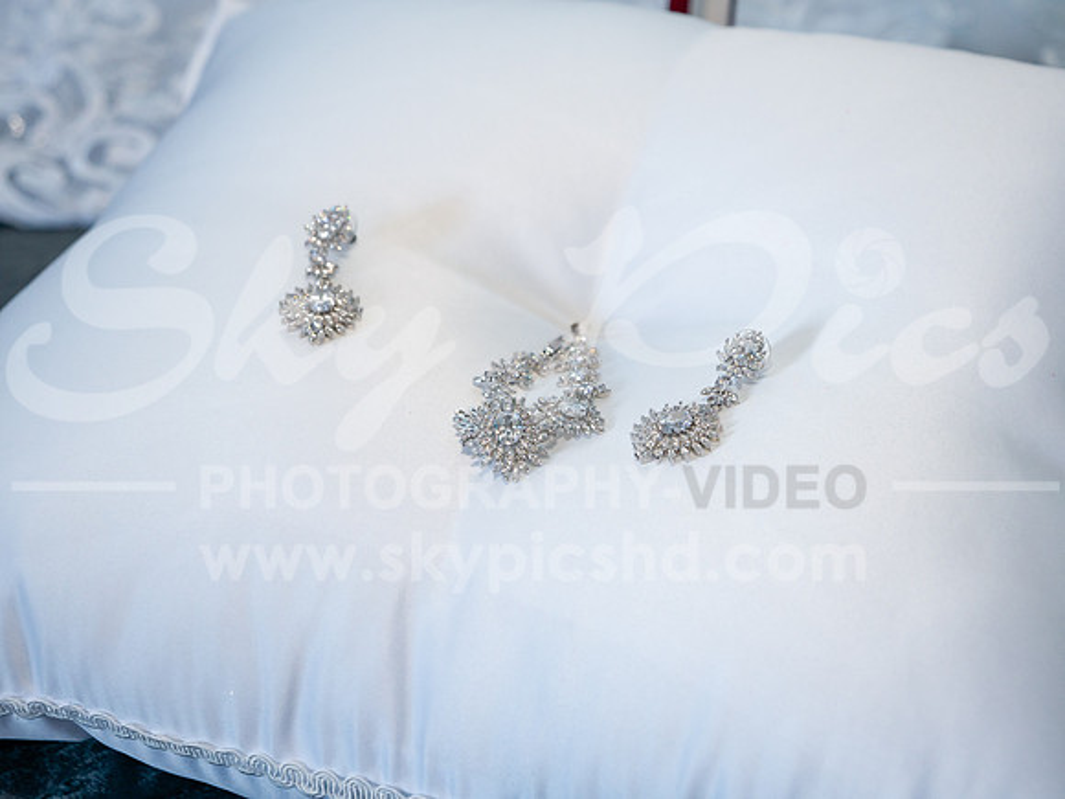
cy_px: 400
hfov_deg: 23.3
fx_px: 2584
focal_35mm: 84
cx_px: 532
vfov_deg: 17.6
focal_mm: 42
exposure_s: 1/80
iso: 400
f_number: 4
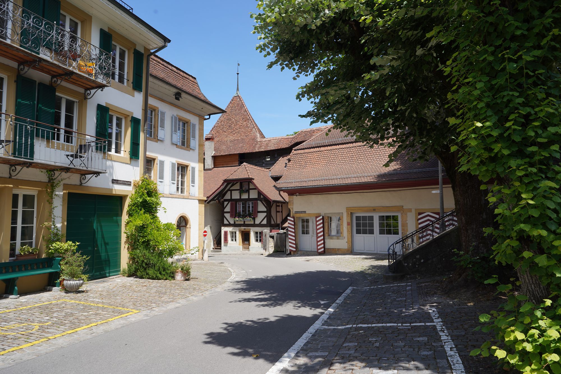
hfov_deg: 73.7
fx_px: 374
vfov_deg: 53.1
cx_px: 280
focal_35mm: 24
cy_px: 187
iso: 100
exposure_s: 1/100
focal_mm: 24
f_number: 11
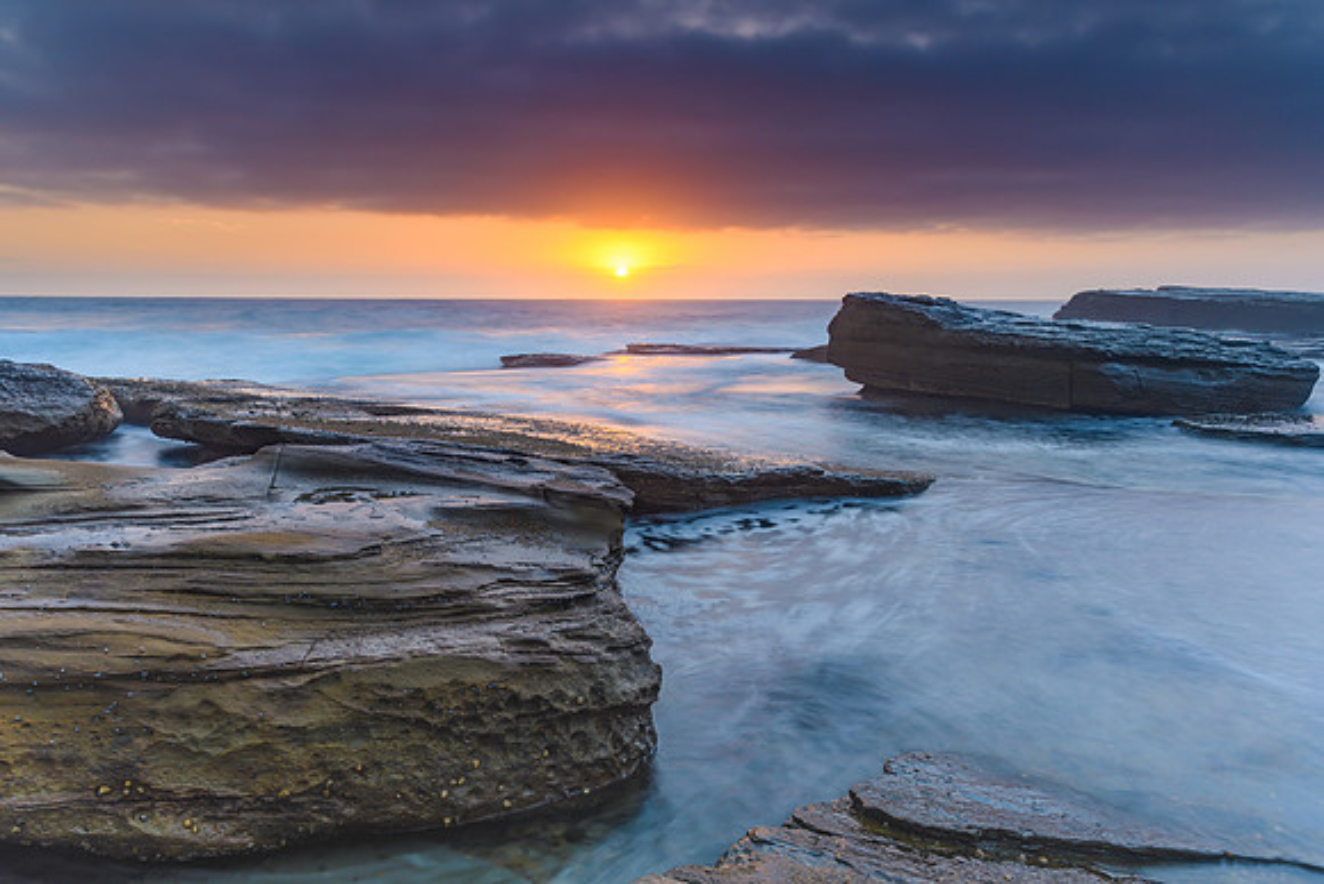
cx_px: 662
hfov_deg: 73.7
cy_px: 442
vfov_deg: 53.2
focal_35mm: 24
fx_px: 883
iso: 50
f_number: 13
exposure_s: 2
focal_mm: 16
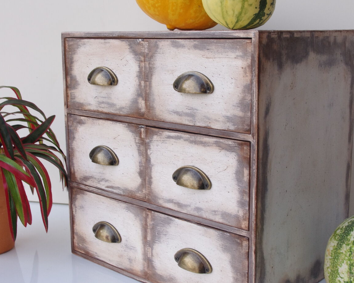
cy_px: 141
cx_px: 177
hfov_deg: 36.7
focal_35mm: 51
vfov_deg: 29.7
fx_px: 534
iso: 800
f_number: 8
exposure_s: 1/200
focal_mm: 24.38
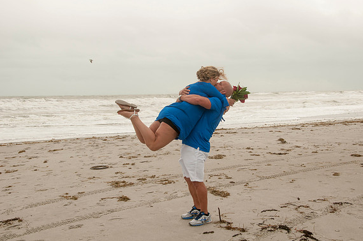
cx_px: 184
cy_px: 121
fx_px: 524
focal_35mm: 52
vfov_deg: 25.9
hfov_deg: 38.2
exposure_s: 1/250
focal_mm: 34
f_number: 9
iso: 100
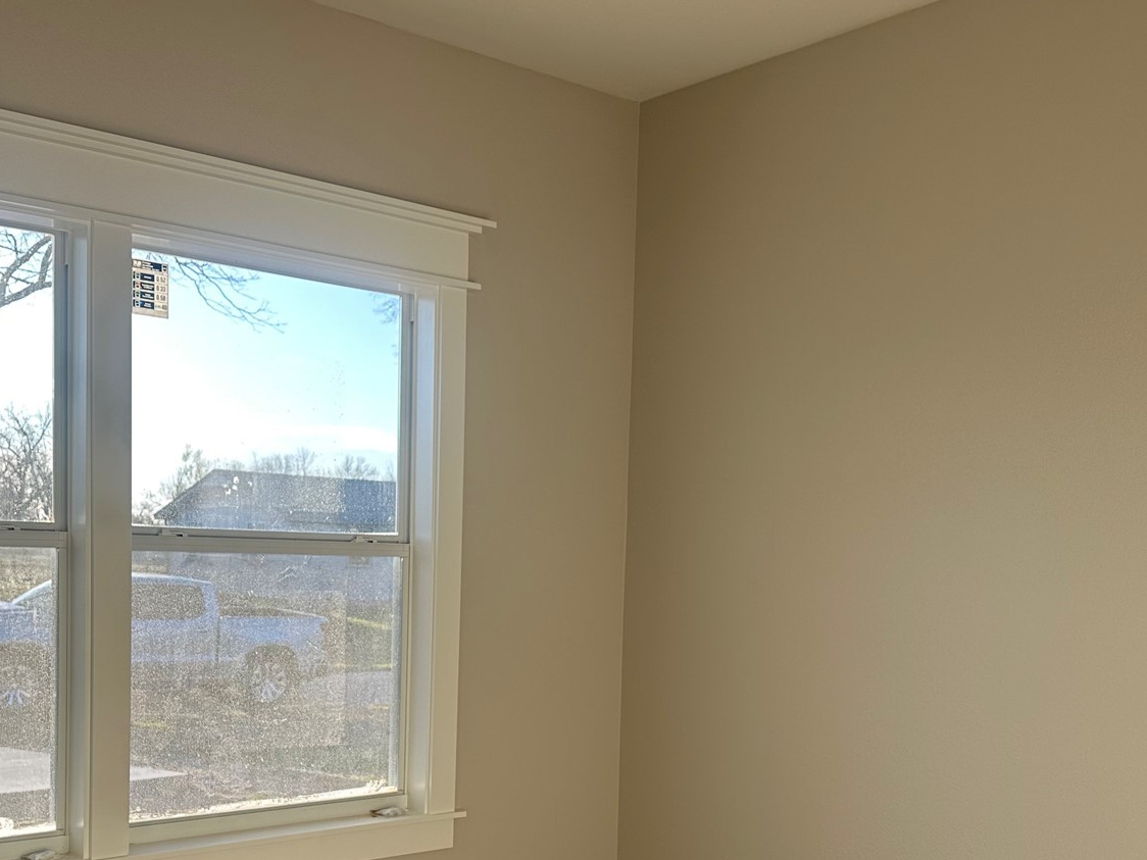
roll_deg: -1.7
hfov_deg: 45.7
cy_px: 618
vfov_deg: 34.6
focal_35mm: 41
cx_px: 526
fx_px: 1359
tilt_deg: -2.9
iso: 80
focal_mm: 6.86
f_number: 1.78
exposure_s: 1/426
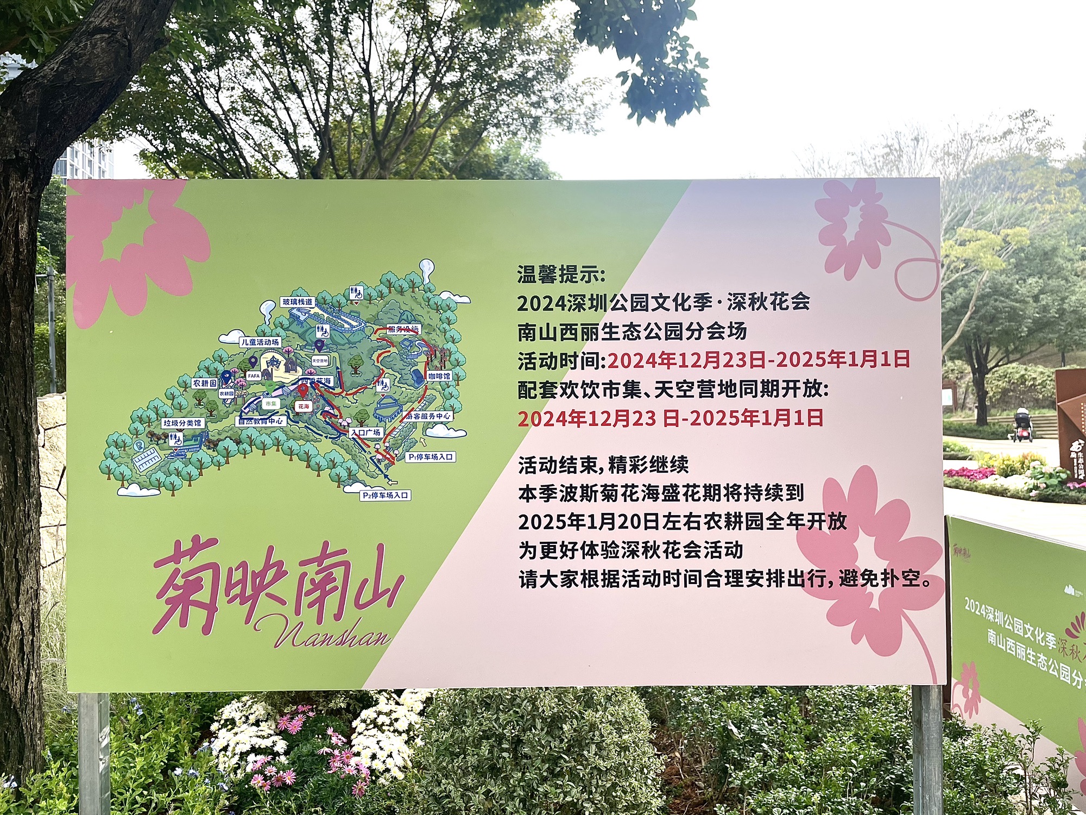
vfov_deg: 53.1
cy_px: 408
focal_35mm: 26
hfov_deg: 67.3
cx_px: 543
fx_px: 816
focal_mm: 4.2
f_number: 1.6
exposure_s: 1/122
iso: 32
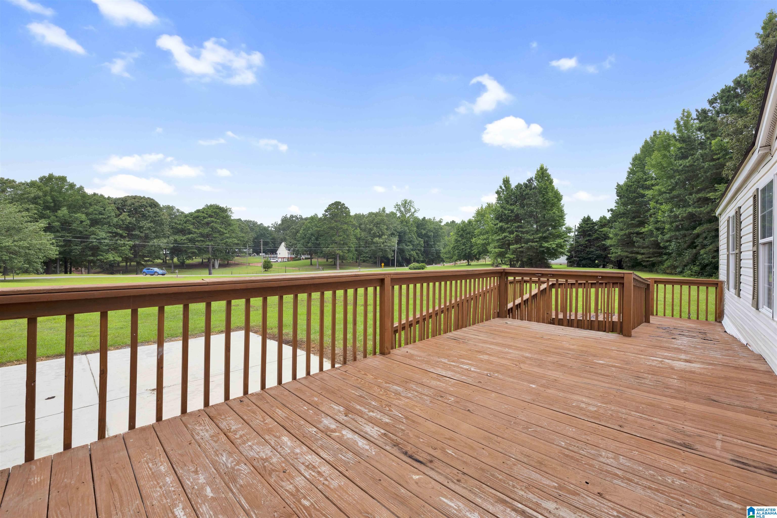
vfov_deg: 81.2
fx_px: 302
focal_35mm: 14
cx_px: 388
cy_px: 259
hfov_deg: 104.3
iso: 100
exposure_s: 1/160
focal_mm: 14
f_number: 8
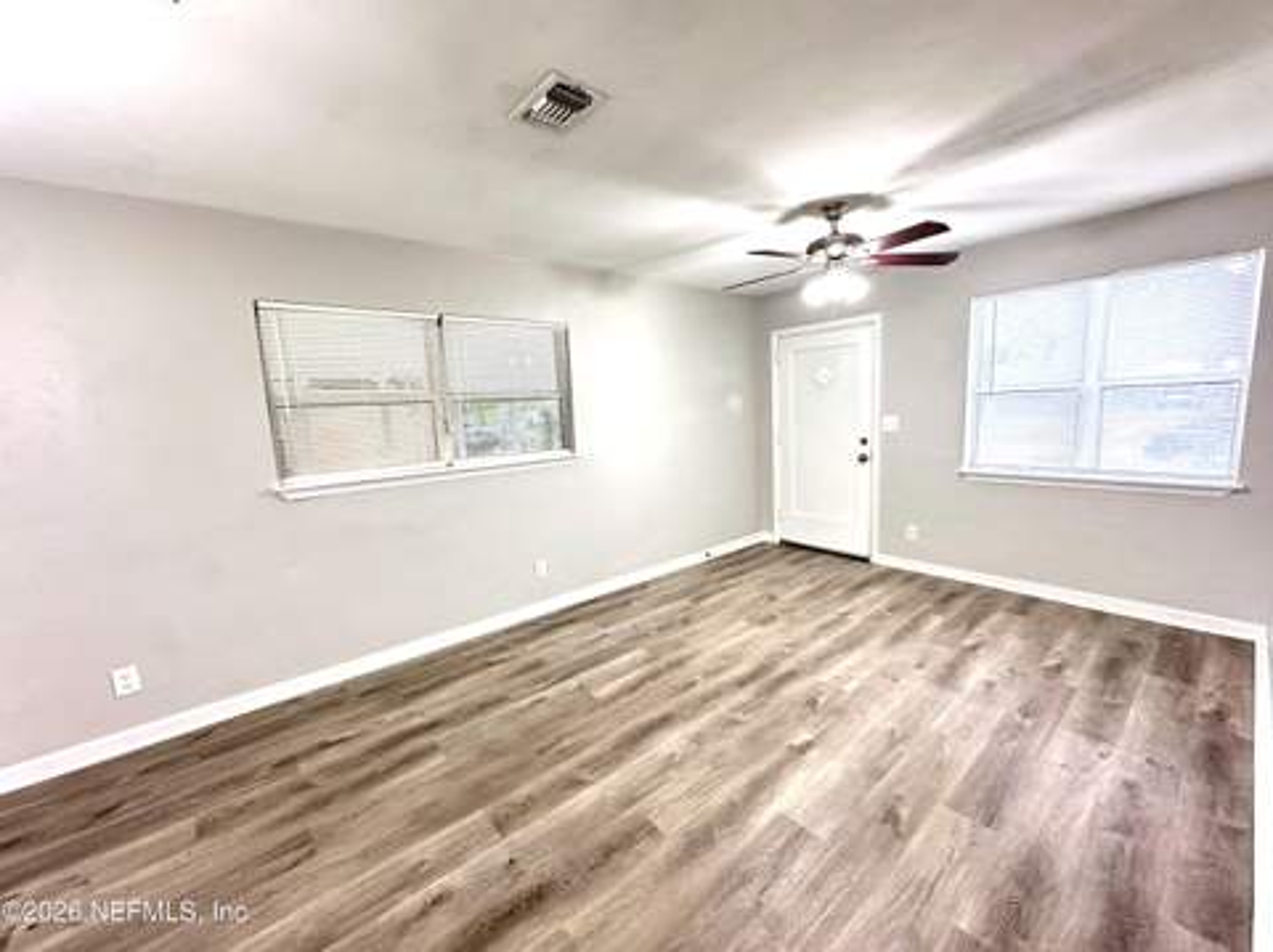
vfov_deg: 85.6
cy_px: 476
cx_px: 636
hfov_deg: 102.1
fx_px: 514
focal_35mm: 14
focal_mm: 2.22
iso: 400
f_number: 2.2
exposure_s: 1/60
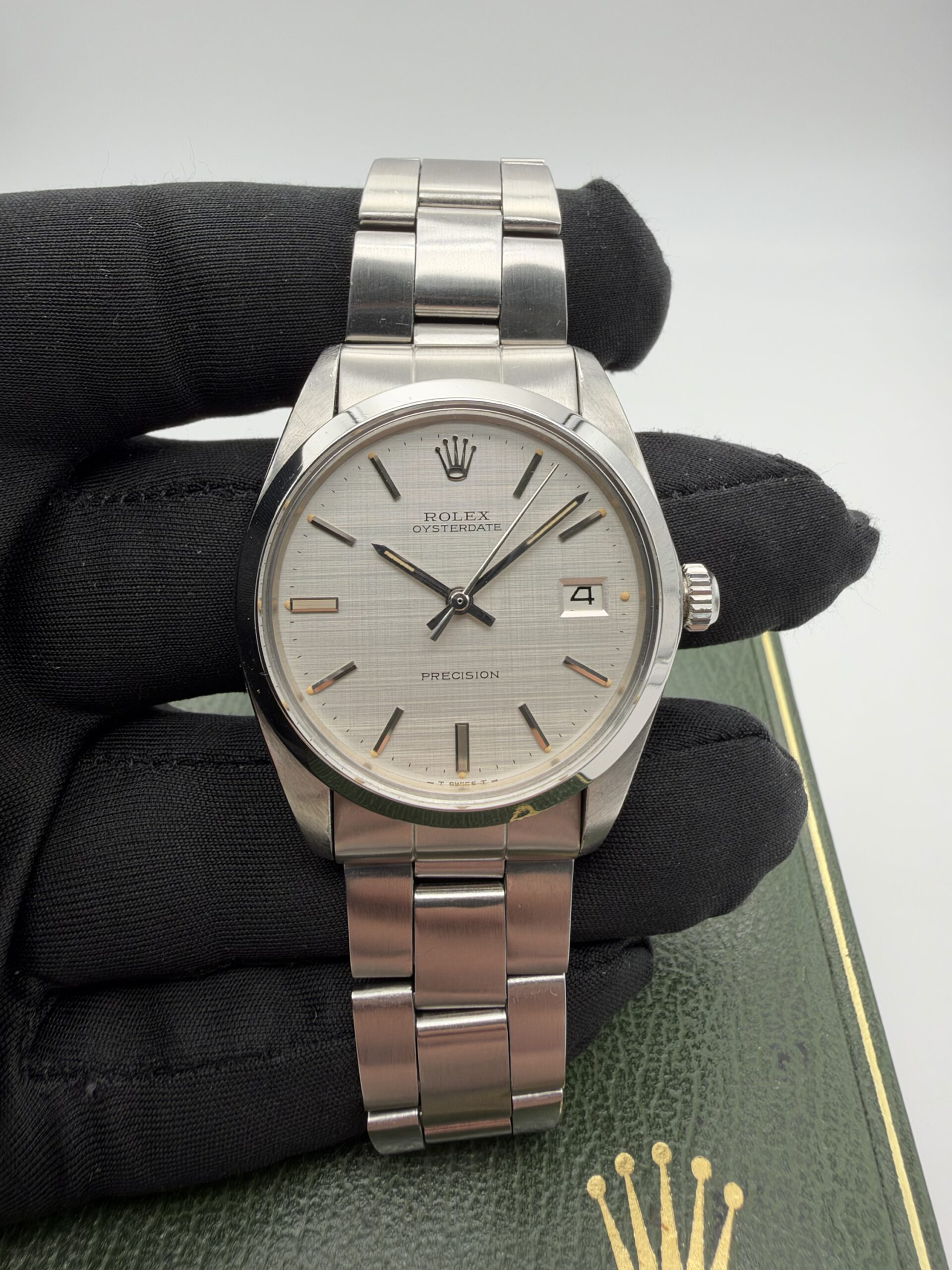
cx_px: 476
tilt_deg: -37.7
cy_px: 635
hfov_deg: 54.9
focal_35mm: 25
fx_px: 917
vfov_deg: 69.4
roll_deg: +0.6
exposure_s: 1/155
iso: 40
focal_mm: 2.22
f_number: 2.2
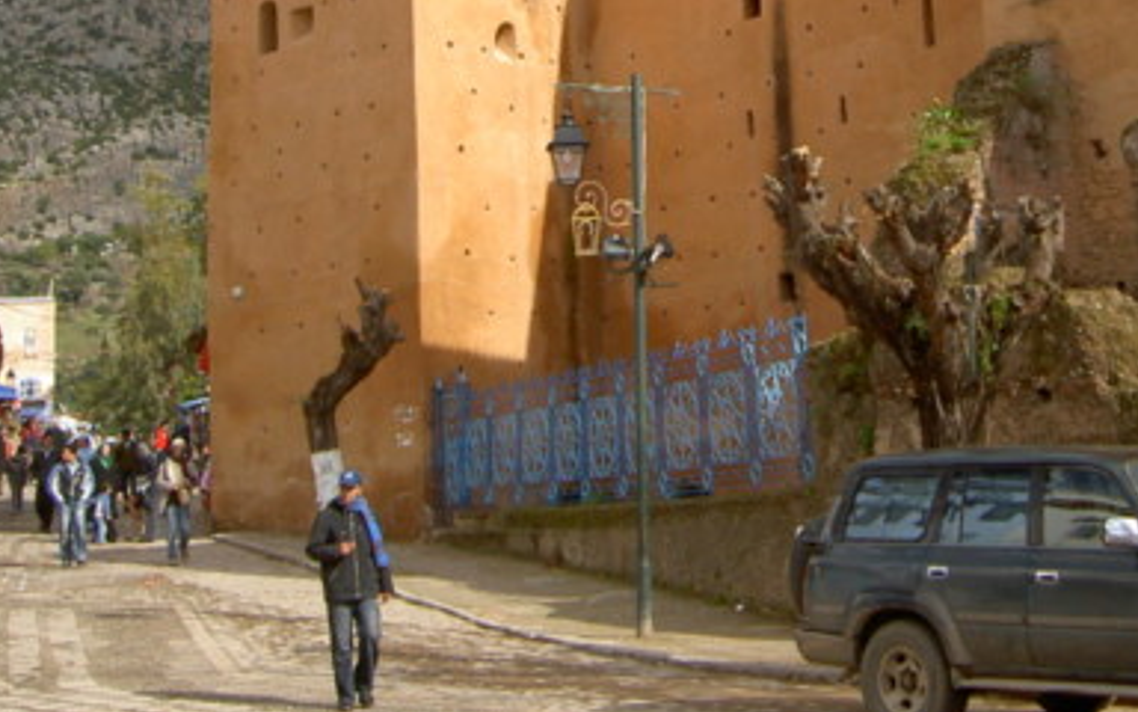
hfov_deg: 29.8
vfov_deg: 18.6
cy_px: -28
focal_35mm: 68
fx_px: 2109
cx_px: 816
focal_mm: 5.6
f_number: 4.7
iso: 50
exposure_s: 1/250
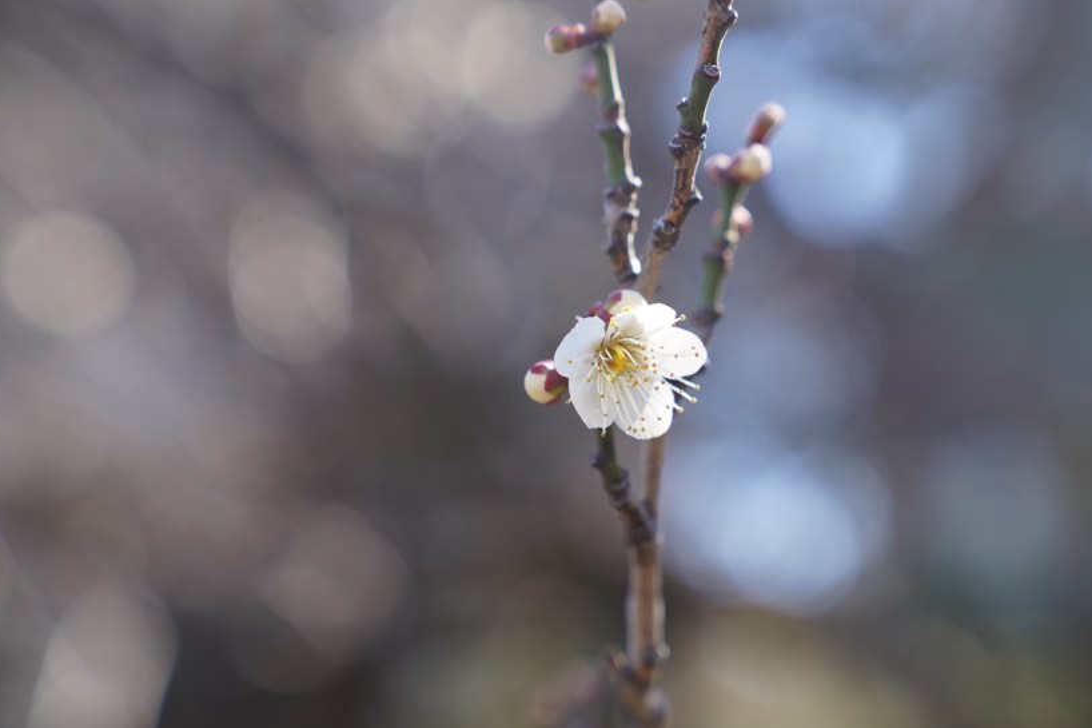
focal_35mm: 77
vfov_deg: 17.7
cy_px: 377
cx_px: 570
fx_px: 2335
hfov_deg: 26.3
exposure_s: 1/160
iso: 125
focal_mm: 70
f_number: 4
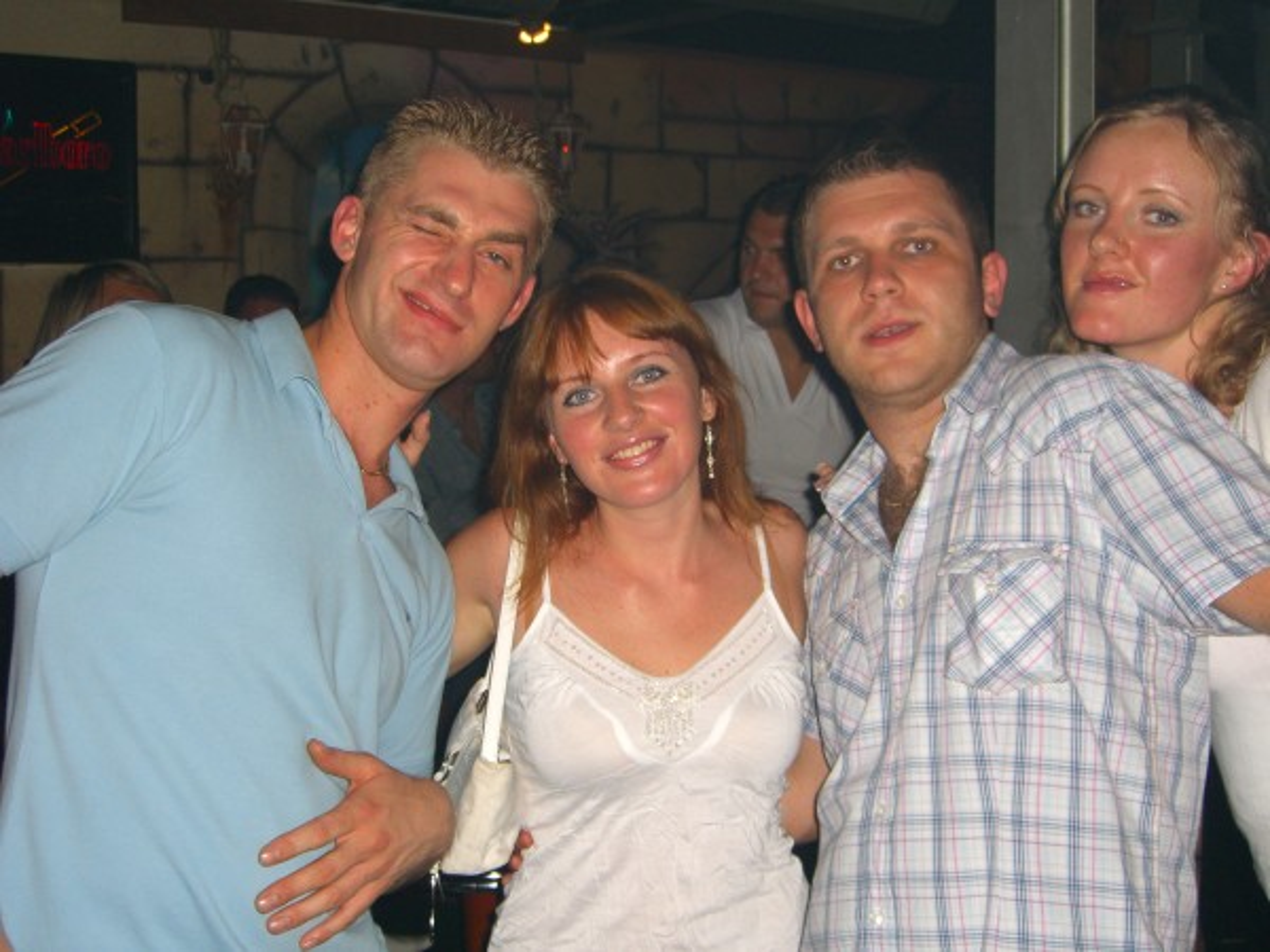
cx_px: 635
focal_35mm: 46
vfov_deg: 31.5
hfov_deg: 41.2
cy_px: 476
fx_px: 1688
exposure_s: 1/60
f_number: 3.1
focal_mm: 9.5
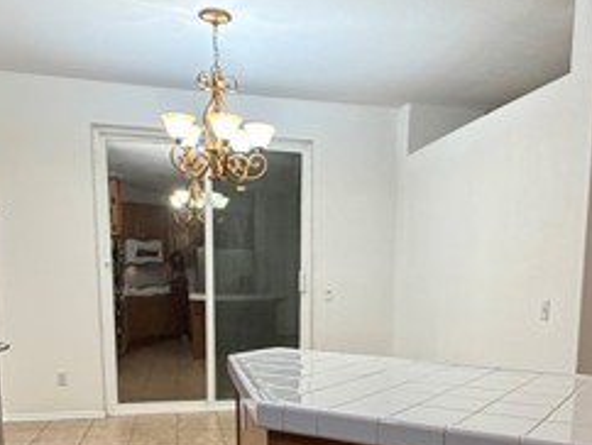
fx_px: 633
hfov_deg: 49.6
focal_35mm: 37
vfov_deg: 36.9
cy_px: 377
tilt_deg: -9.3
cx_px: 367
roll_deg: -1.1
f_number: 2.2
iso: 400
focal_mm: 2.22
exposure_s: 1/60
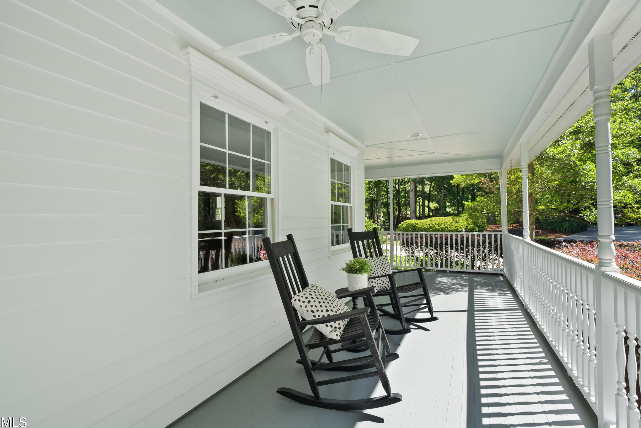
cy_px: 214
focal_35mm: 15
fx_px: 267
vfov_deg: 77.3
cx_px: 334
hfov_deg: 100.3
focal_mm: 14
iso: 125
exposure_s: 1/30
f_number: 7.1
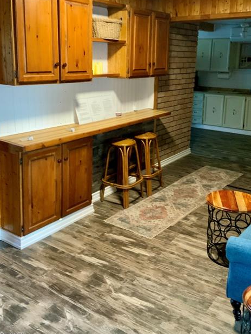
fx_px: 348
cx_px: 135
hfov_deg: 39.6
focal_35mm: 36
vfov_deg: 51.0
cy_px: 132
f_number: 1.8
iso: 320
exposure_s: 1/30
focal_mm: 3
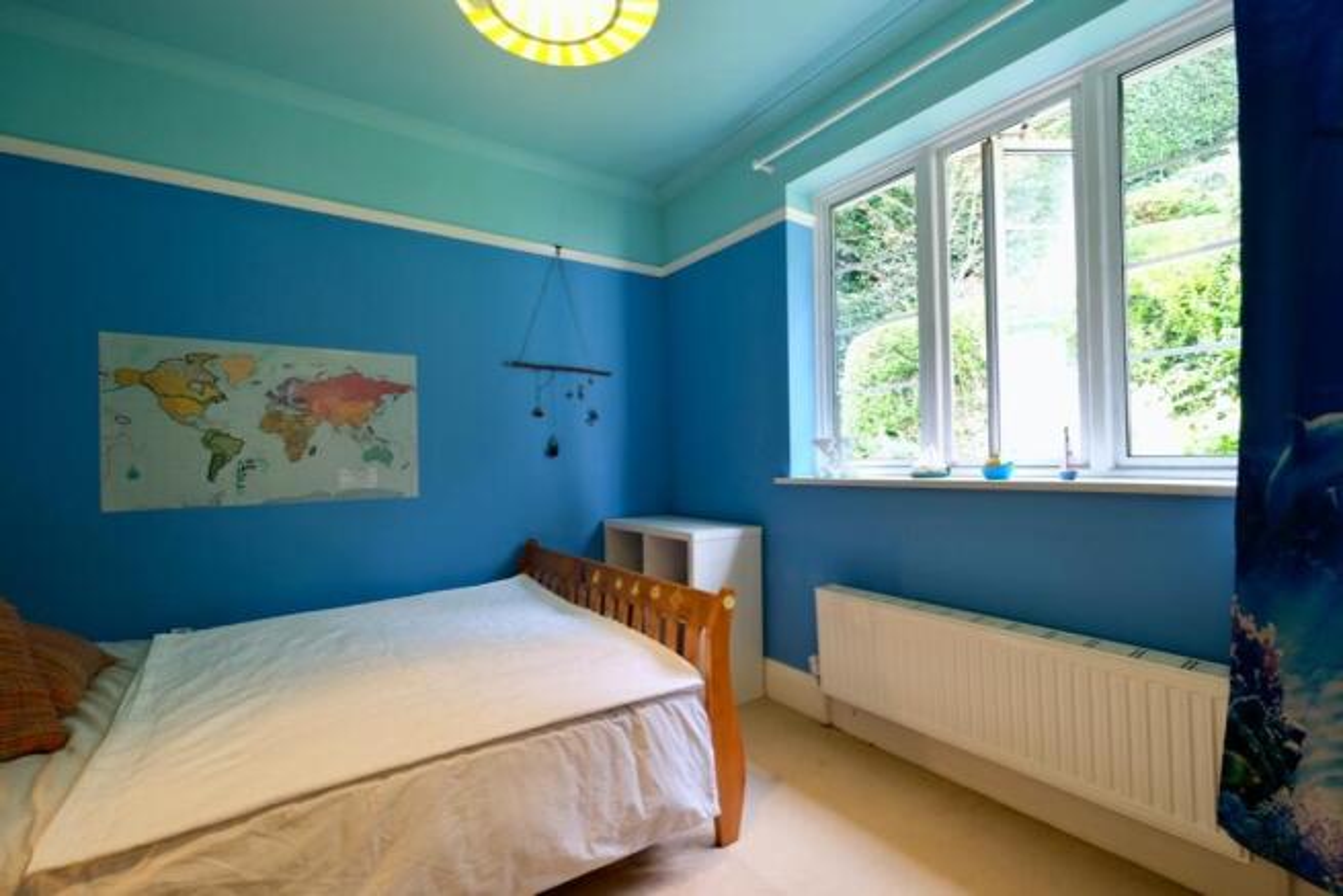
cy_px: 448
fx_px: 560
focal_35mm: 15
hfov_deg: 100.4
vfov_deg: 77.4
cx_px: 672
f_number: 4
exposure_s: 1/15
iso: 320
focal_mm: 10
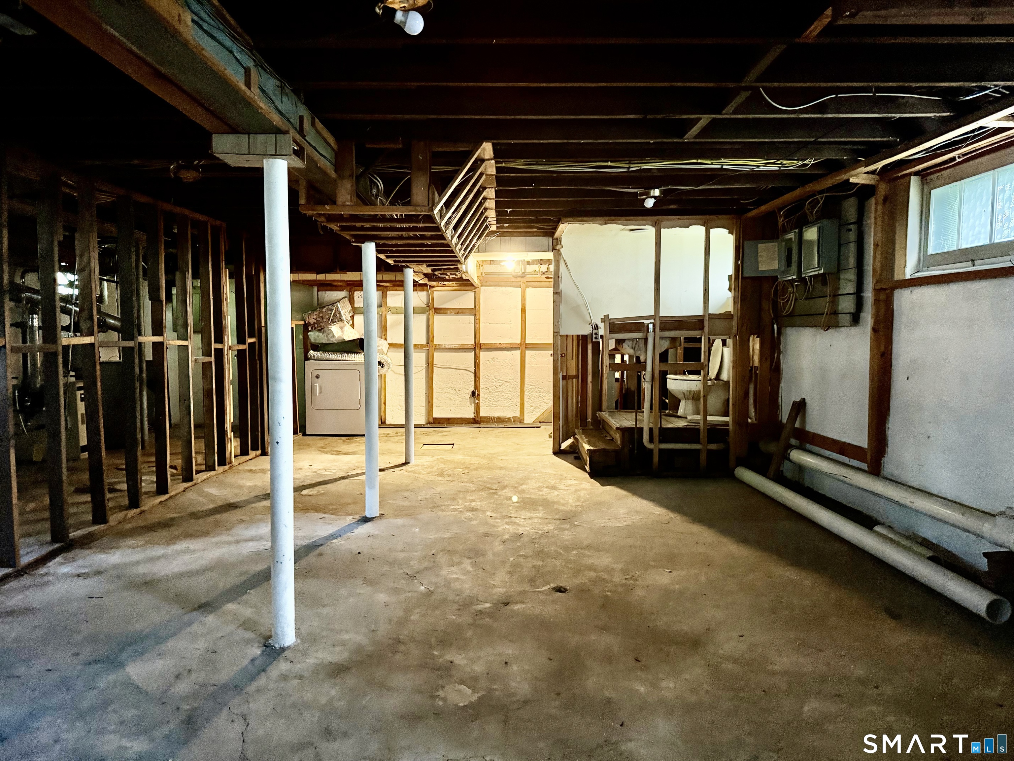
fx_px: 703
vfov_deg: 56.8
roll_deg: -1.1
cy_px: 380
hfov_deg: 71.6
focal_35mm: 24
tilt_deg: -4.4
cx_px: 507
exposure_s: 1/30
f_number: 1.78
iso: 1000
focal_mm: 6.76
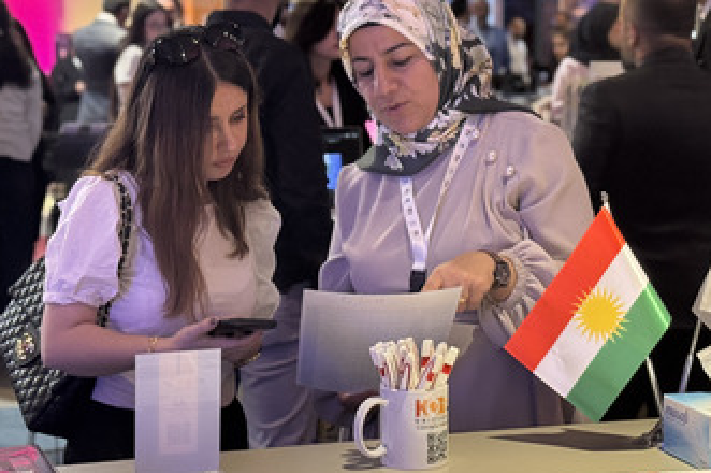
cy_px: 219
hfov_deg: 24.5
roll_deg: +0.6
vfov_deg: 16.4
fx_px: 1638
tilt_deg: -5.0
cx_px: 376
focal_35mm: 83
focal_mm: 6.76
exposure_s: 1/50
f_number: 1.78
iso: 250
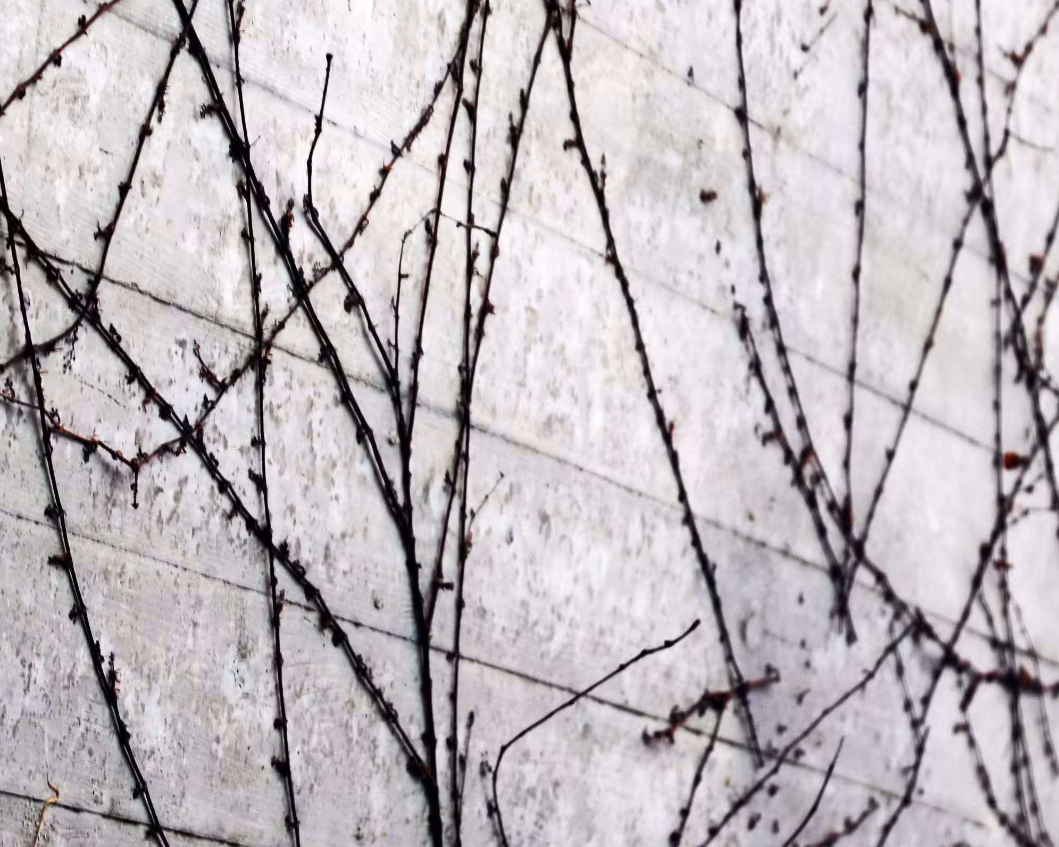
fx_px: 7113
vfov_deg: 6.8
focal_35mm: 227
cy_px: -75
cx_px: 65
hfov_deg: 8.5
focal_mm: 80
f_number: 4.5
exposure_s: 1/80
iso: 100
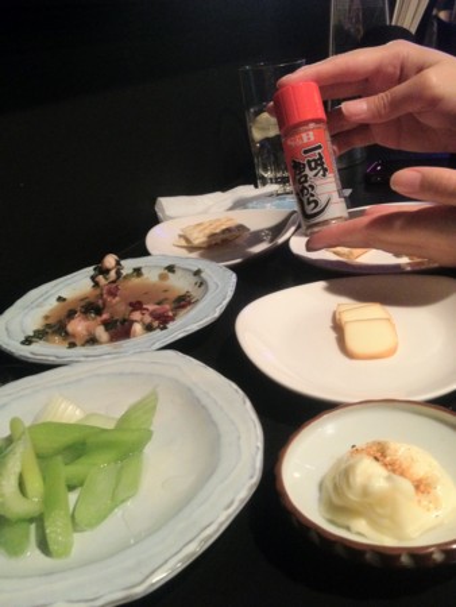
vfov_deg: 52.6
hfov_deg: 40.7
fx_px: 614
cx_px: 228
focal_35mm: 35
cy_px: 304
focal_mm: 4.28
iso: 400
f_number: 2.4
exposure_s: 1/20
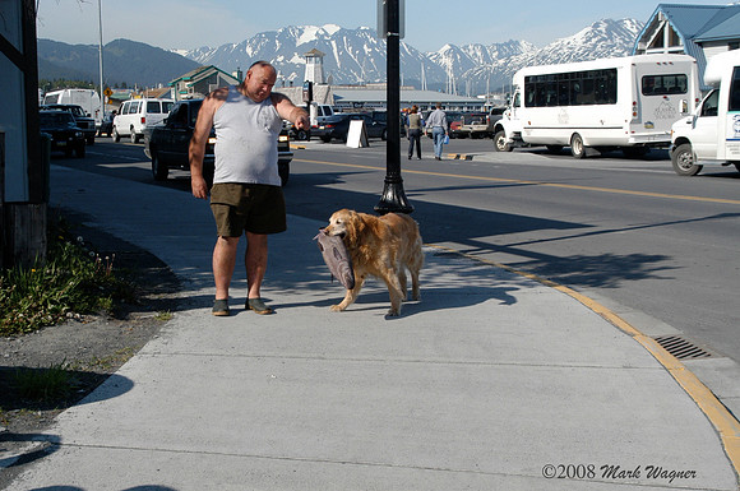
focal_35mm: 63
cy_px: 246
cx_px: 370
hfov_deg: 31.9
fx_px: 1293
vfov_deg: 21.5
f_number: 11
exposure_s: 1/500
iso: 400
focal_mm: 42
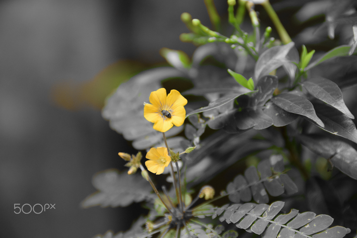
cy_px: 119
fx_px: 2978
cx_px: 178
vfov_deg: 4.6
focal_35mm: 300
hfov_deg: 6.9
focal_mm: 200
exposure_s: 1/200
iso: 800
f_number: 5.6
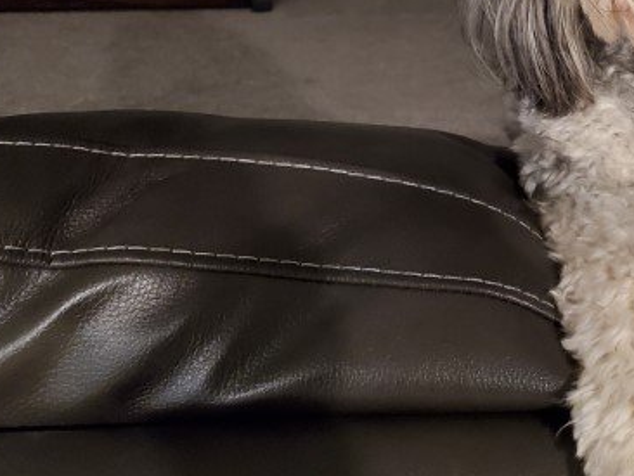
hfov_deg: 32.4
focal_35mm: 55
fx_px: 1008
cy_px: 67
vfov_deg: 25.9
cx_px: 619
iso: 640
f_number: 1.5
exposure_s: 1/30
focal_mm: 4.3
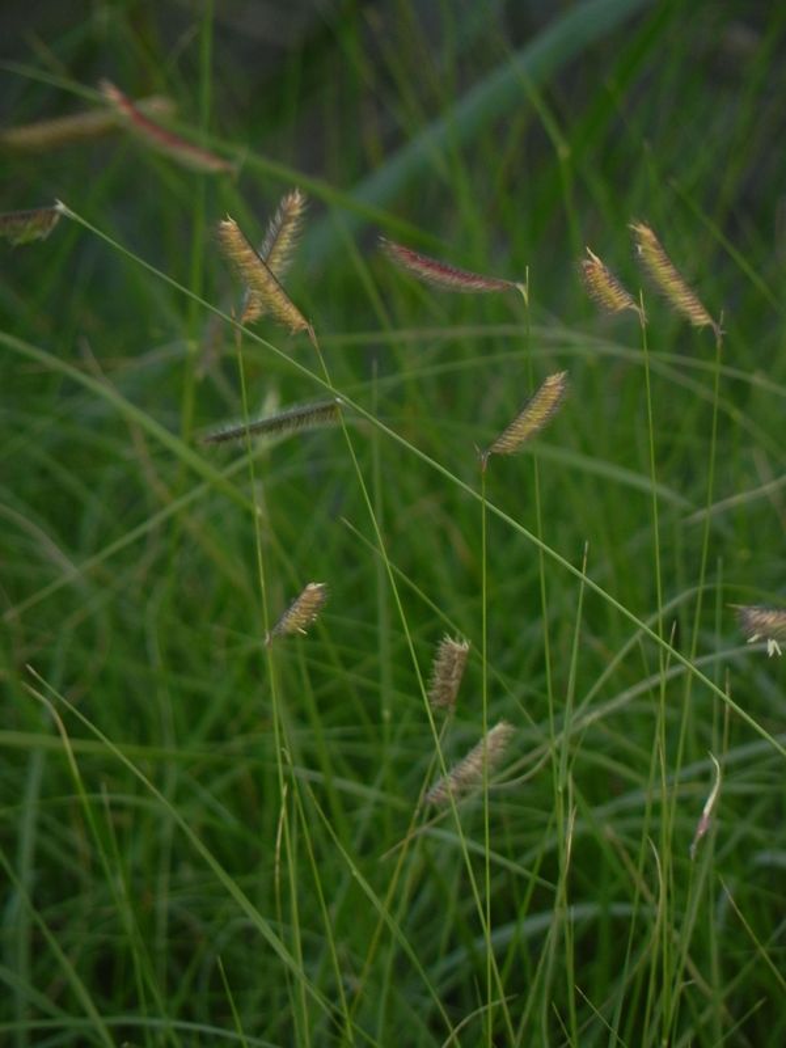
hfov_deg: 2.2
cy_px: 524
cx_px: 393
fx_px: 20526
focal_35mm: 678
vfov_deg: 2.9
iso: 160
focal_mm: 120
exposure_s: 1/60
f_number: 5
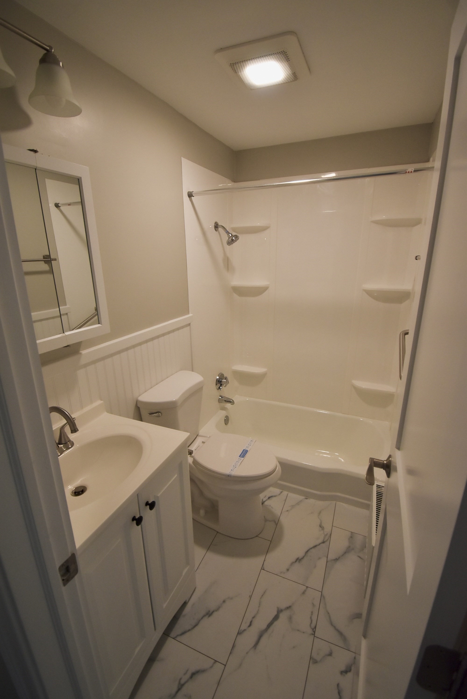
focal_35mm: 15
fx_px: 291
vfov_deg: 100.3
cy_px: 350
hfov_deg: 77.4
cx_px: 234
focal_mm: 10
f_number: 4.5
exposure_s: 1/160
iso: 800
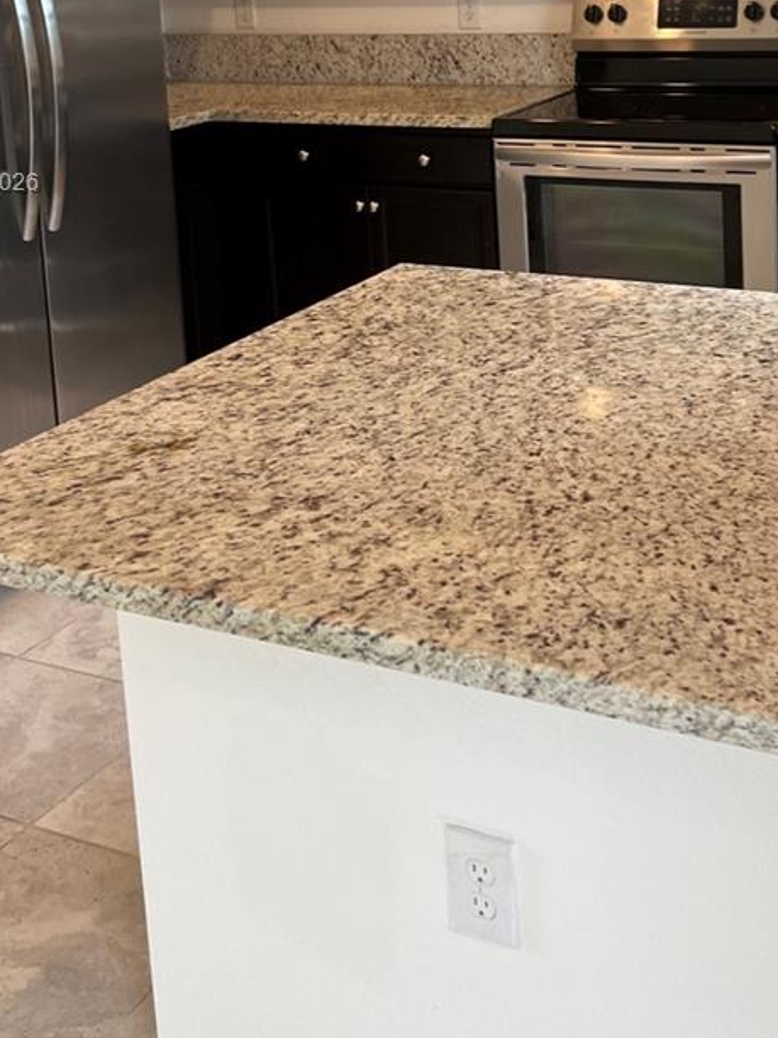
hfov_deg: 28.5
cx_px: 488
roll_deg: +3.2
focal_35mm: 51
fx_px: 1528
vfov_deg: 36.0
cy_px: 185
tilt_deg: -7.8
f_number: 1.5
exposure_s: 1/60
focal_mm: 5.7
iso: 80
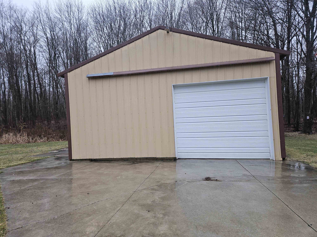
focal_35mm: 23
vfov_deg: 58.9
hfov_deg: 73.9
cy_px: 118
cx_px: 158
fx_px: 211
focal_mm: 5.4
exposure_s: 1/120
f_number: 1.8
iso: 40
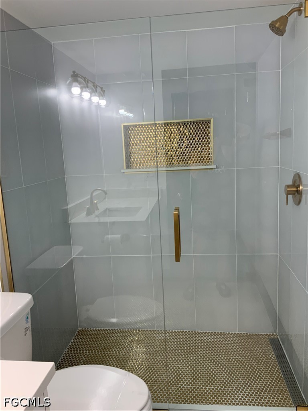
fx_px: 344
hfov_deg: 48.2
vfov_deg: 61.7
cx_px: 154
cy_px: 206
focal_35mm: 29
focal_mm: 3
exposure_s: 1/60
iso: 40
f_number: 1.8
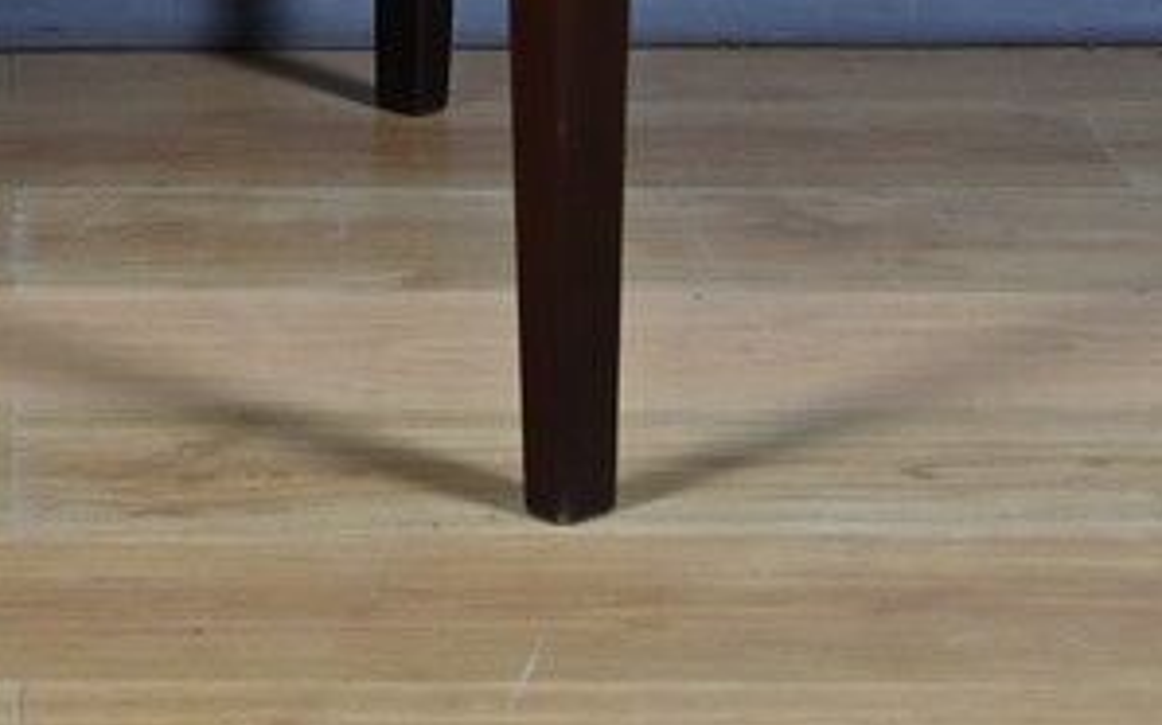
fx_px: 5445
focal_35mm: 172
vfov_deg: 7.5
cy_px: -320
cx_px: -101
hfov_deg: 12.0
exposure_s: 1/125
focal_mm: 42
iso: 400
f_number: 5.6
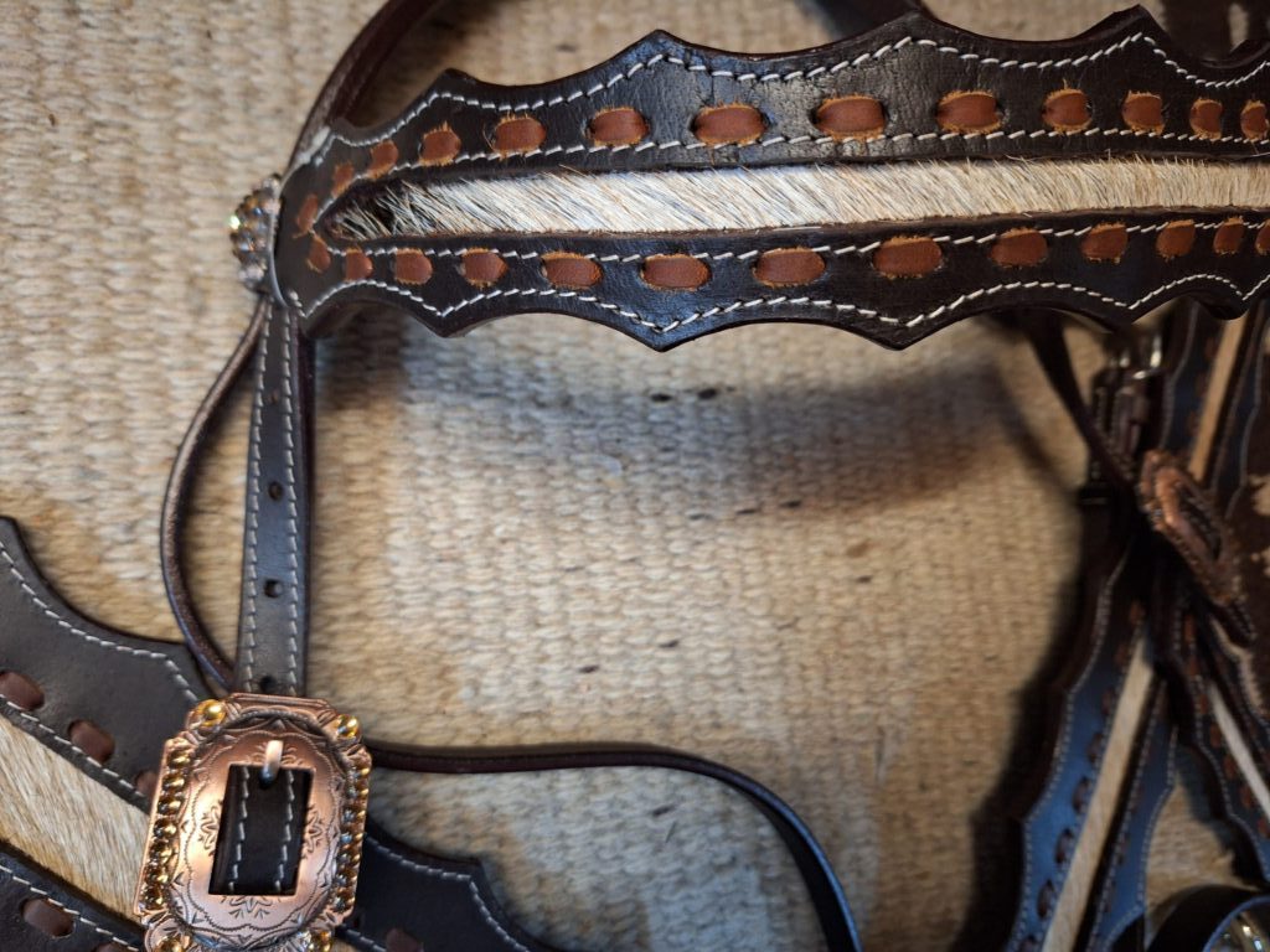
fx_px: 844
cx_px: 635
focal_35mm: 23
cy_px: 476
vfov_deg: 58.9
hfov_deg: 73.9
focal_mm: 5.54
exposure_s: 1/25
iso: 320
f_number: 1.8
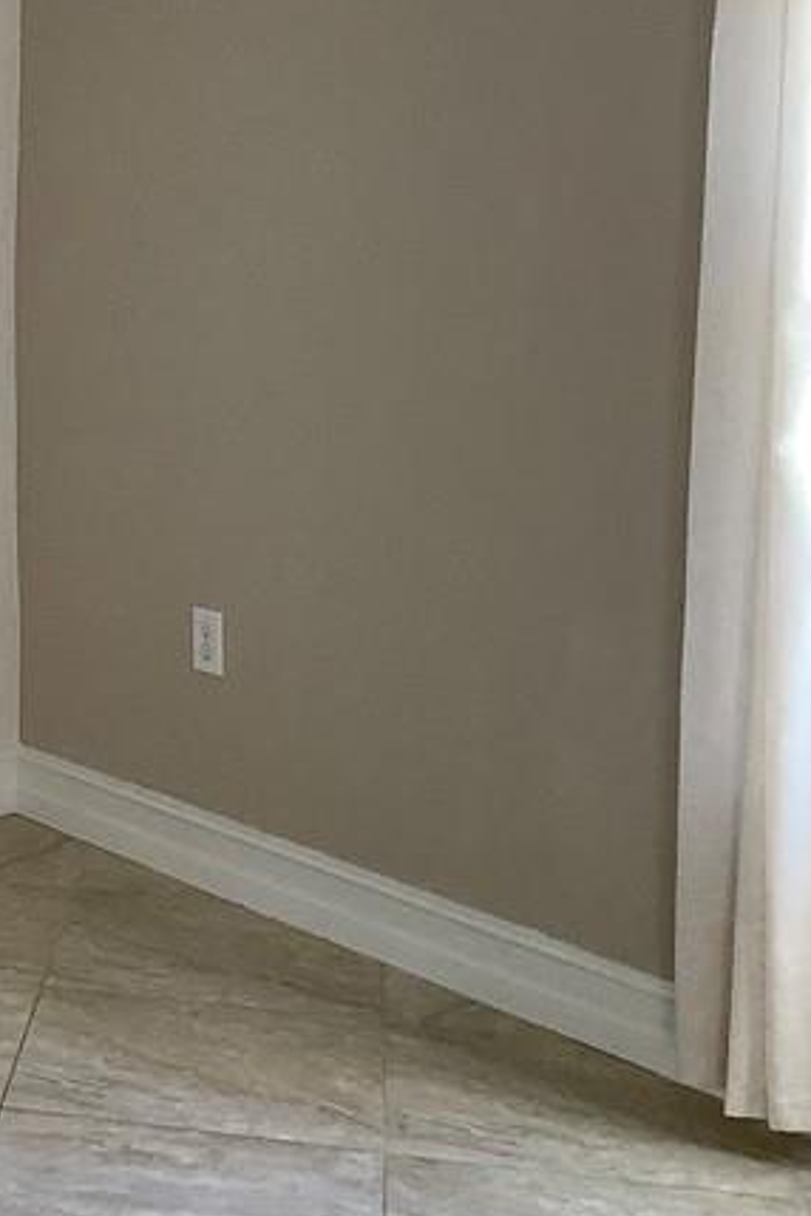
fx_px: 2602
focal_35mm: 77
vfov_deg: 26.1
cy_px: 377
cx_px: -573
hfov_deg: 15.6
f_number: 2.4
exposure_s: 1/120
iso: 64
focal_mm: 3.3
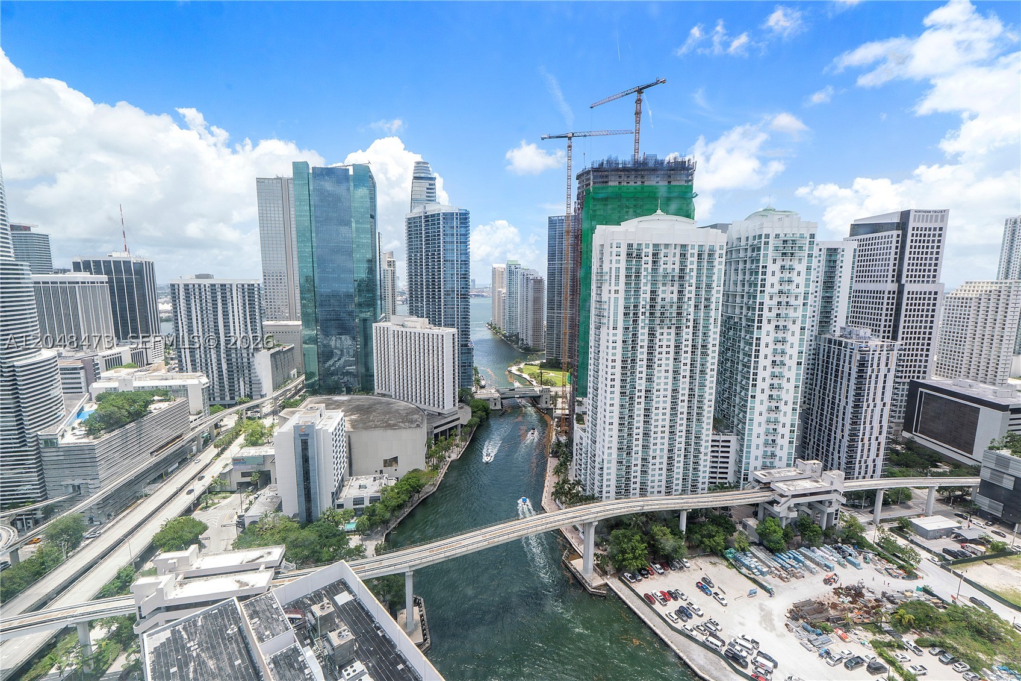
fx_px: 425
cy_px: 340
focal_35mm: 15
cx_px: 510
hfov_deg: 100.4
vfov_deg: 77.3
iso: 250
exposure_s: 1/500
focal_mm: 10
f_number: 9
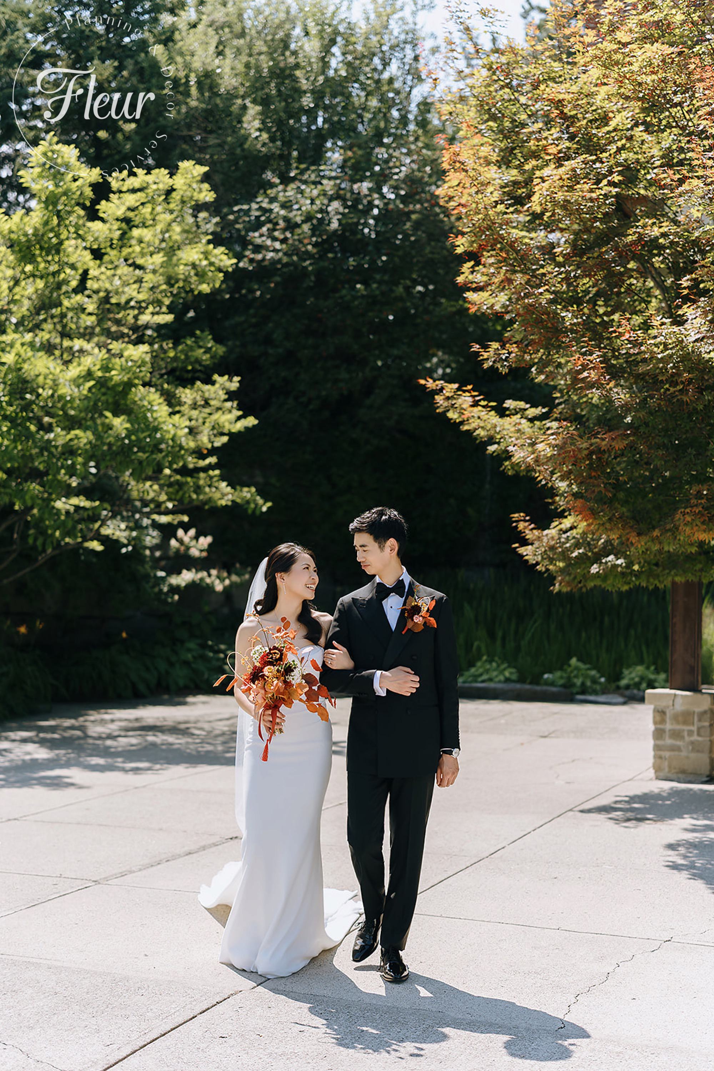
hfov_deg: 27.0
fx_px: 1487
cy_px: 536
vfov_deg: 39.6
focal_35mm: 50
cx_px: 357
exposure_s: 1/2500
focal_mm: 50
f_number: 2
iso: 100
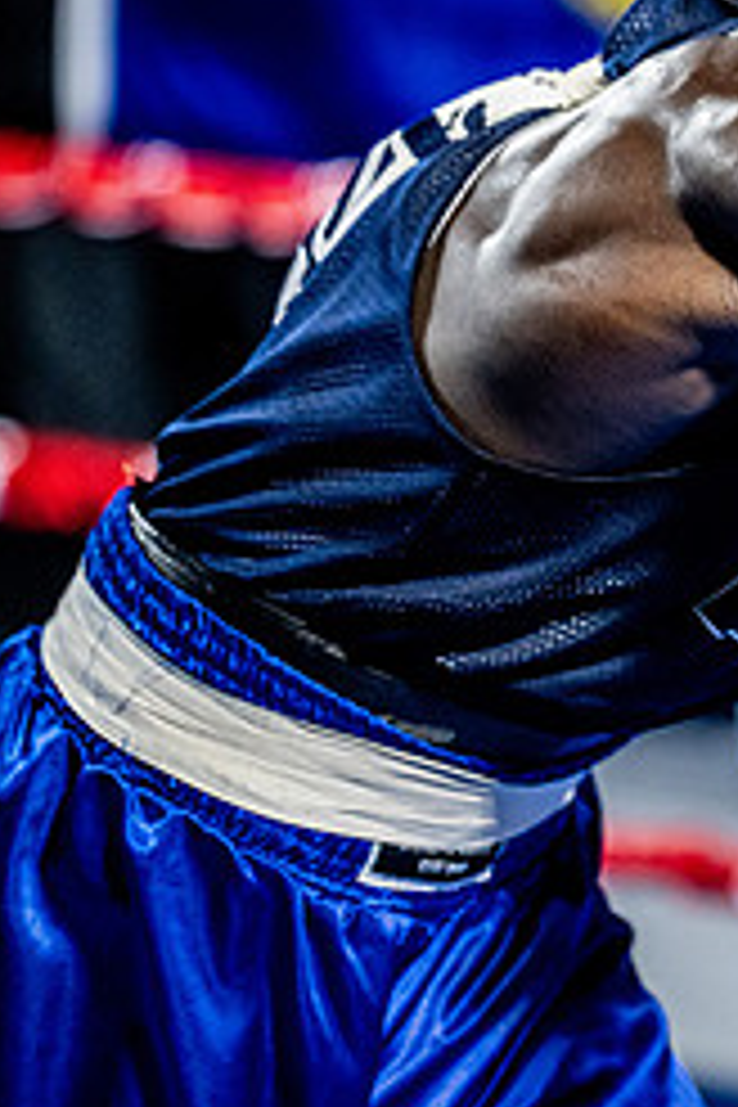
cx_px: 981
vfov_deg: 8.7
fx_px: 7256
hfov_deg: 5.8
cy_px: 385
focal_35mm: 236
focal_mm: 100
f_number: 2
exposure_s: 1/800
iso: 4000
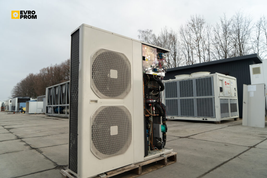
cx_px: 134
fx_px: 178
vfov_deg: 53.1
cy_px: 89
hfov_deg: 73.7
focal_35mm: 24
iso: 320
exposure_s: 1/250
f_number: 5.6
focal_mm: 24
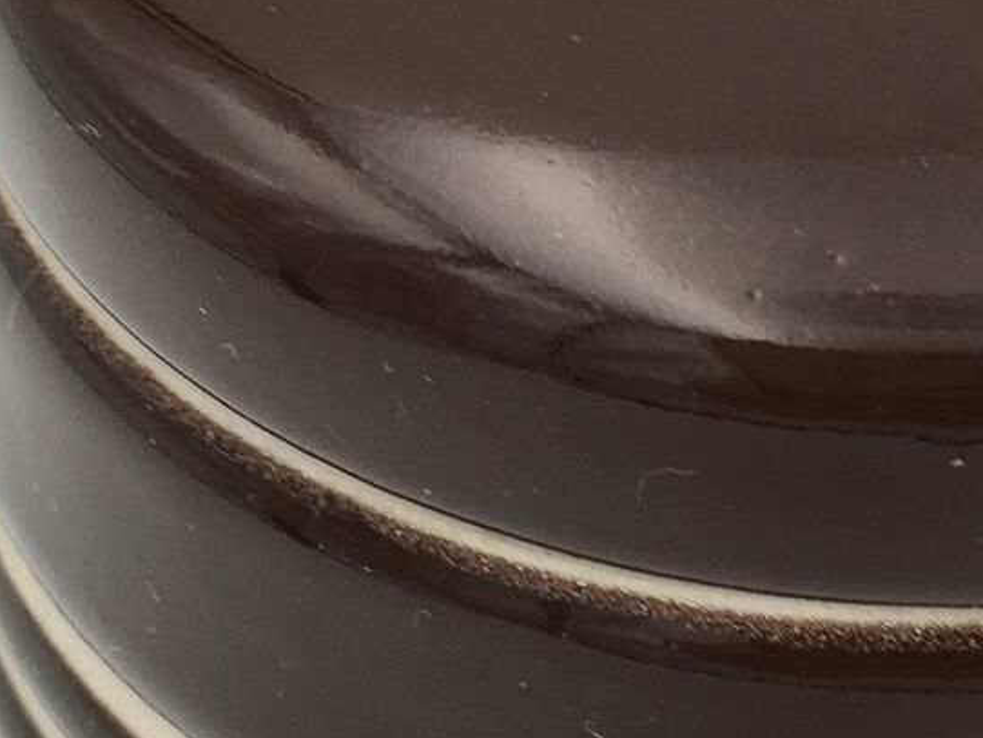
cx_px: 1052
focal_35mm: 107
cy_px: 323
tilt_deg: -44.0
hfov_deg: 17.8
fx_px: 3040
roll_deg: -2.6
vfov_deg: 13.8
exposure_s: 1/60
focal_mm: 4.15
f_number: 2.2
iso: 25
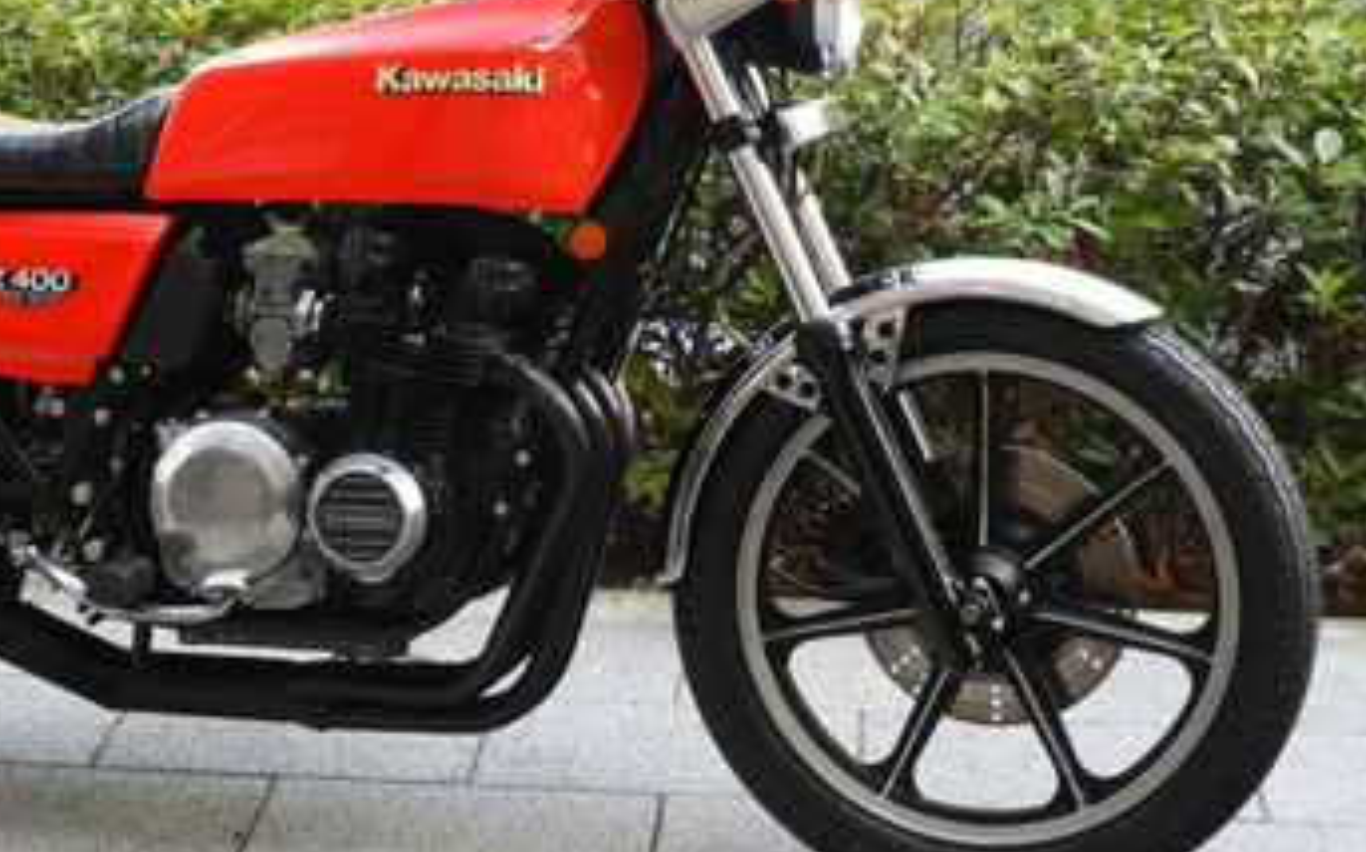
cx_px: 390
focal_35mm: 85
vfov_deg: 15.3
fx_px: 3163
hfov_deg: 24.2
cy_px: 336
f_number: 4
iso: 100
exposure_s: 1/30
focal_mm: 9.9
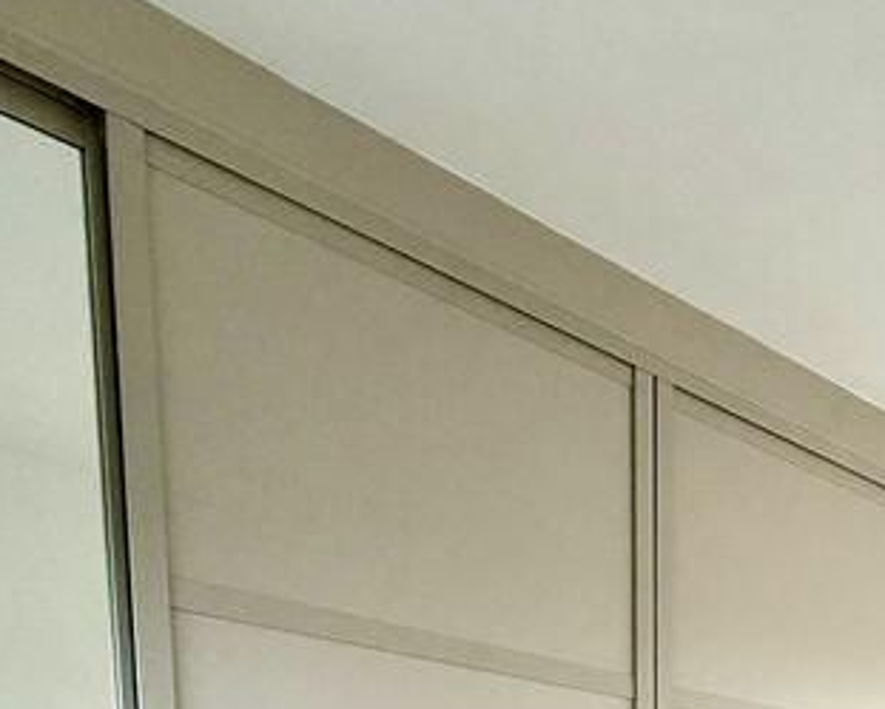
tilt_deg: -8.2
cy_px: 1059
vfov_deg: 25.4
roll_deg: -2.4
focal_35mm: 45
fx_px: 1179
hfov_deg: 34.0
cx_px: 1036
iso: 100
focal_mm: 2.22
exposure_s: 1/121
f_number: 2.2
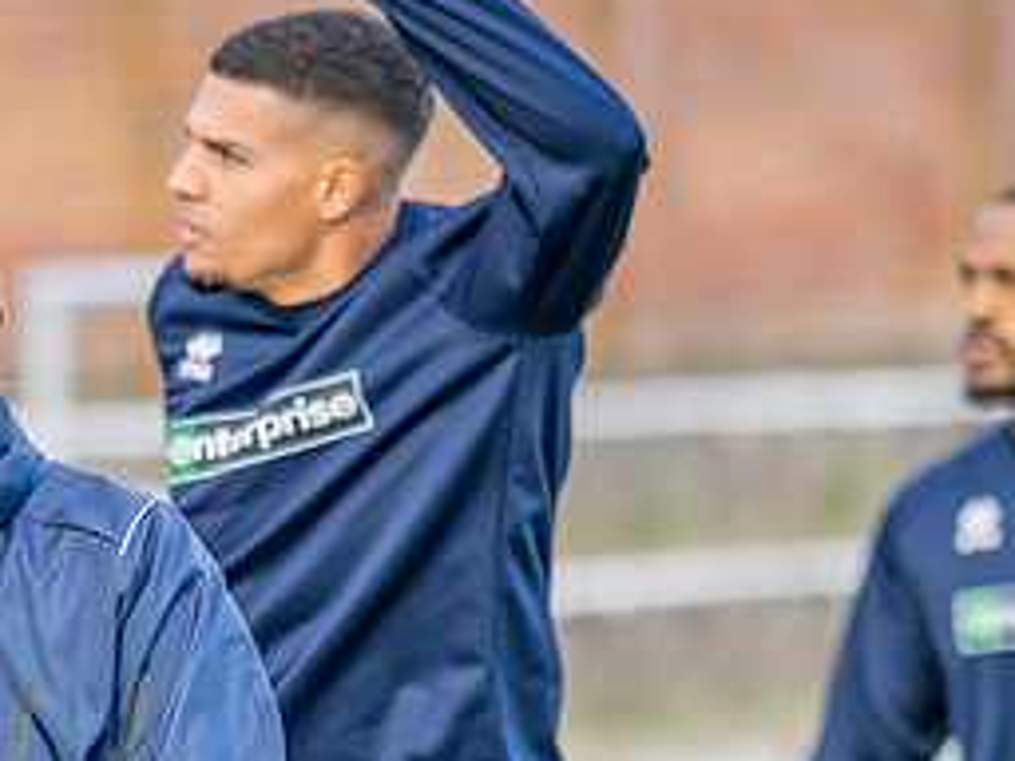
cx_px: -119
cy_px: 717
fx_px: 12872
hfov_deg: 4.5
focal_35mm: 439
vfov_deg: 3.4
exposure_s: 1/2000
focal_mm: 135
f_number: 1.8
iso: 360
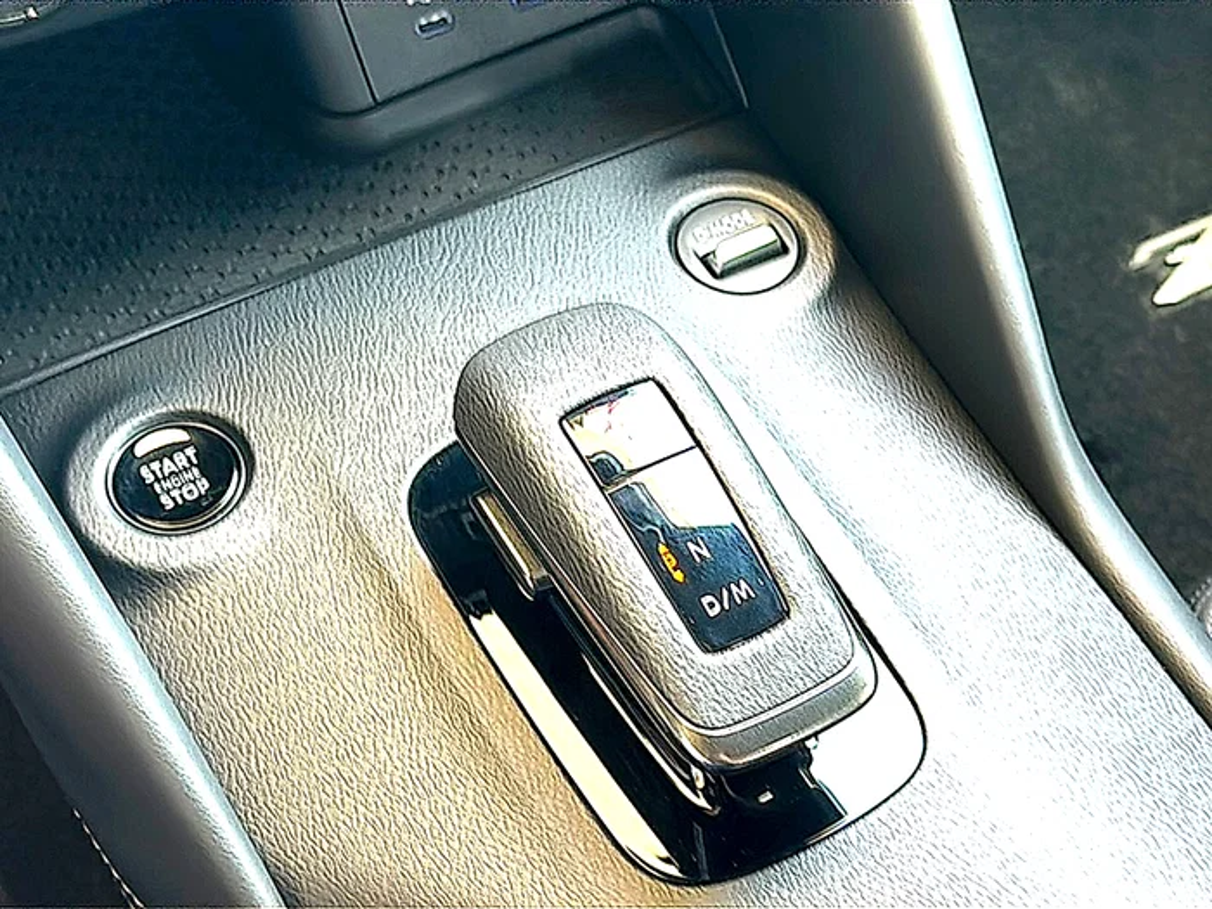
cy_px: 454
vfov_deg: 29.1
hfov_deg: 38.2
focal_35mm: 50
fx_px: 1751
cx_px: 606
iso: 64
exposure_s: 1/40
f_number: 1.78
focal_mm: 6.86
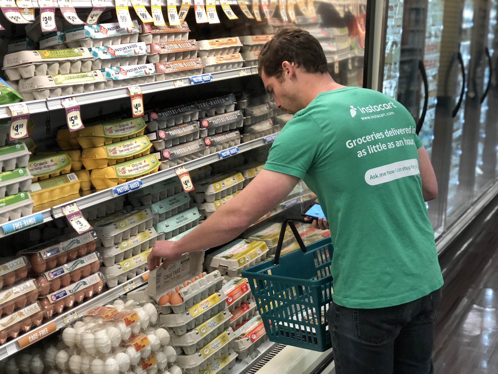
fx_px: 820
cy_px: 187
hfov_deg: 33.8
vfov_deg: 25.7
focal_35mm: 57
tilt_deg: -13.6
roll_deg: -1.5
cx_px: 249
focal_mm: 6.6
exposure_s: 1/60
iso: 125
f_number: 2.8
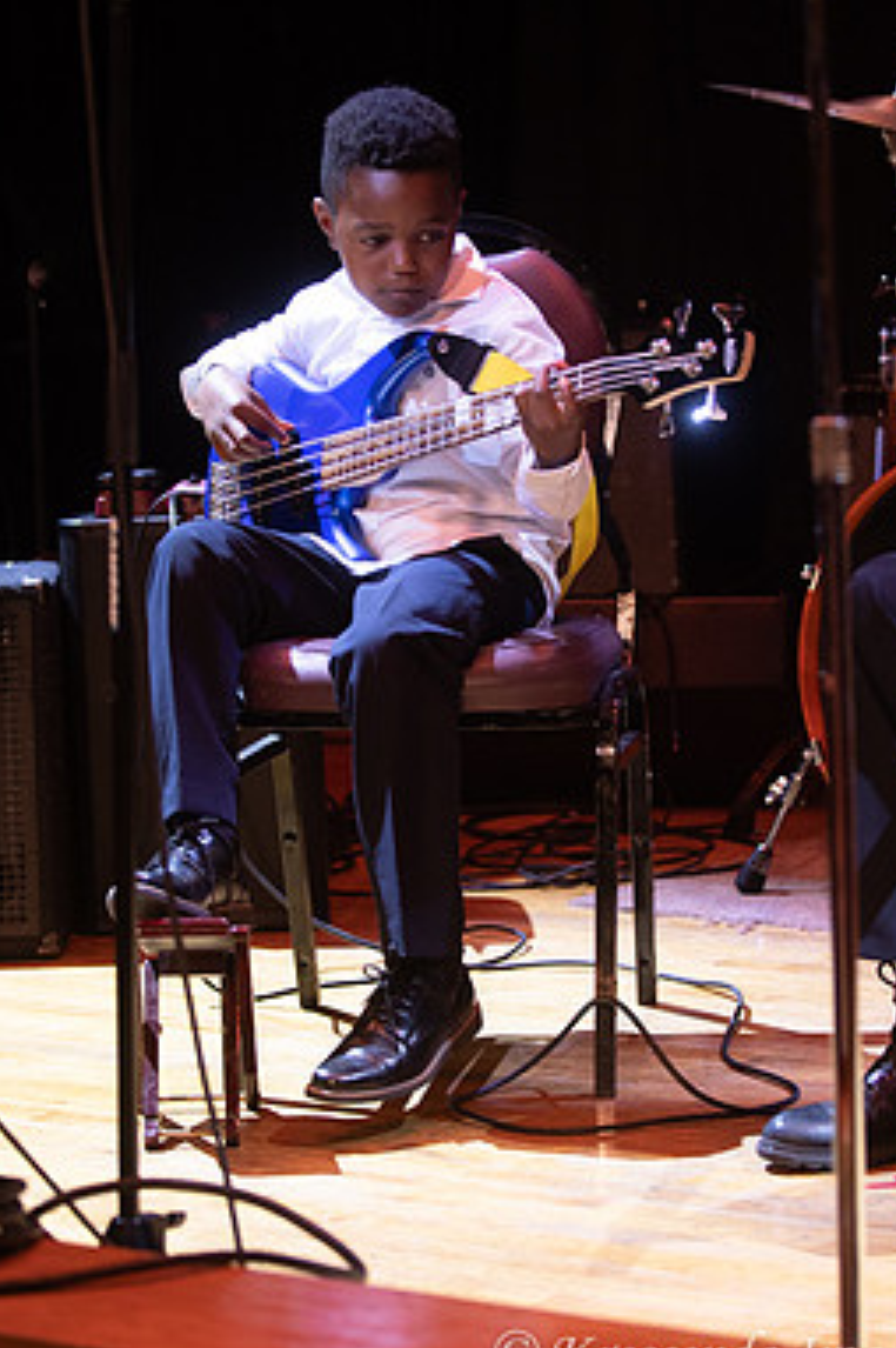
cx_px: 434
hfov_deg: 9.9
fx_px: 5161
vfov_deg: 14.9
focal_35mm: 138
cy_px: 621
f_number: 2.8
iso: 800
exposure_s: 1/200
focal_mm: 78
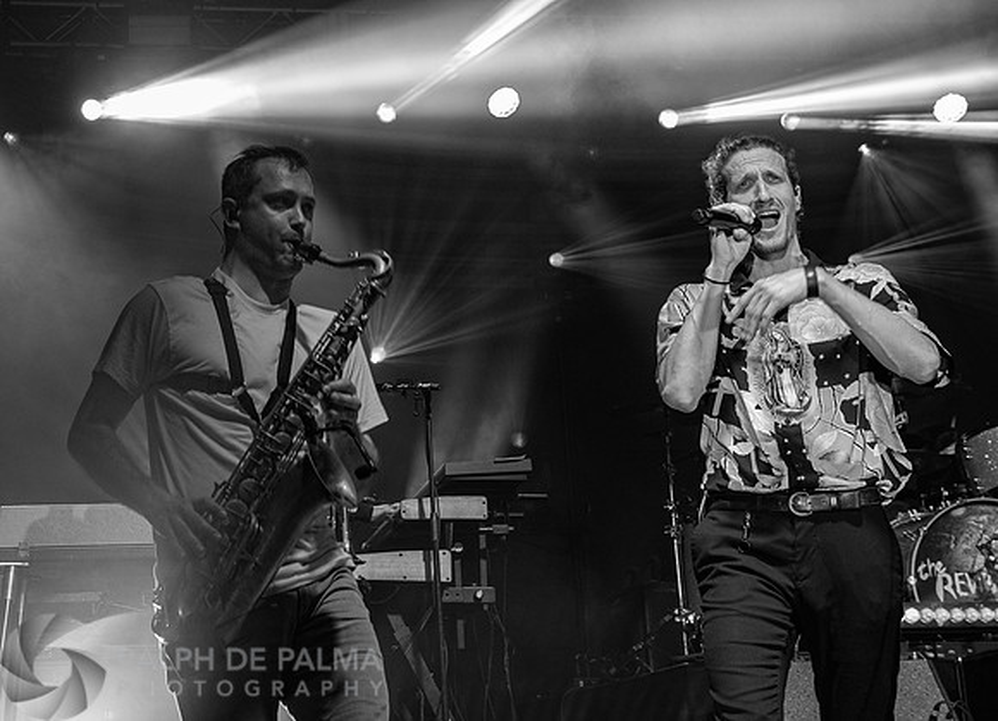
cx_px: 301
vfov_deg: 20.2
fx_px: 2014
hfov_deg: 27.6
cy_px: 256
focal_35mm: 71
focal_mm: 52
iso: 1600
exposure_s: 1/160
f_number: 6.3
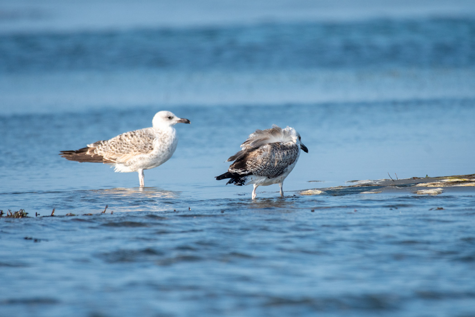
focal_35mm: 750
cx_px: 238
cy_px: 158
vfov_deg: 1.8
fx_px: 9895
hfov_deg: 2.7
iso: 560
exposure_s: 1/4000
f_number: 6.3
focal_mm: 500
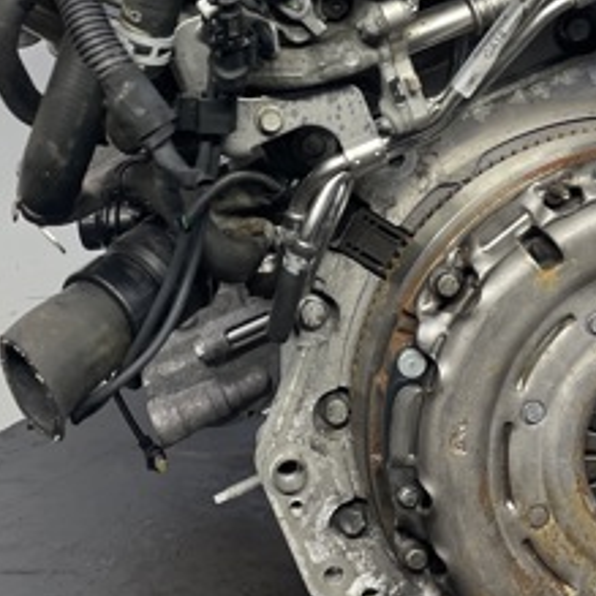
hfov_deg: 25.7
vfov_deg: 25.2
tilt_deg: -8.3
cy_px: 102
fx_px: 1305
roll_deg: +3.5
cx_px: 305
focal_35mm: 67
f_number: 1.6
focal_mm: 4.2
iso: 100
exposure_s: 1/100
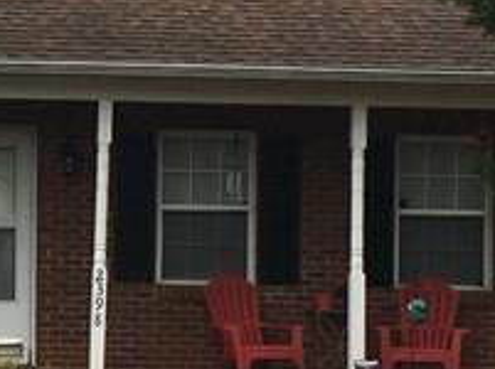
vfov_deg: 10.0
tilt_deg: +1.3
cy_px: 172
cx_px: -131
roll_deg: +0.1
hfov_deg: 13.0
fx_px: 2113
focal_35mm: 148
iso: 25
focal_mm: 4.15
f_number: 2.2
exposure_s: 1/411
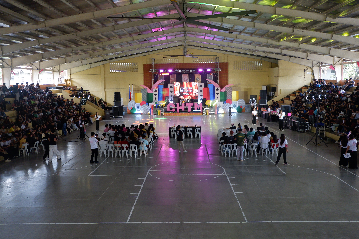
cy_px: 120
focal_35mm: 32
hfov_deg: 58.7
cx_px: 180
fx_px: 319
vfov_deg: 41.1
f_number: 4
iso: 1000
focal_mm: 21.1
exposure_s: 1/140
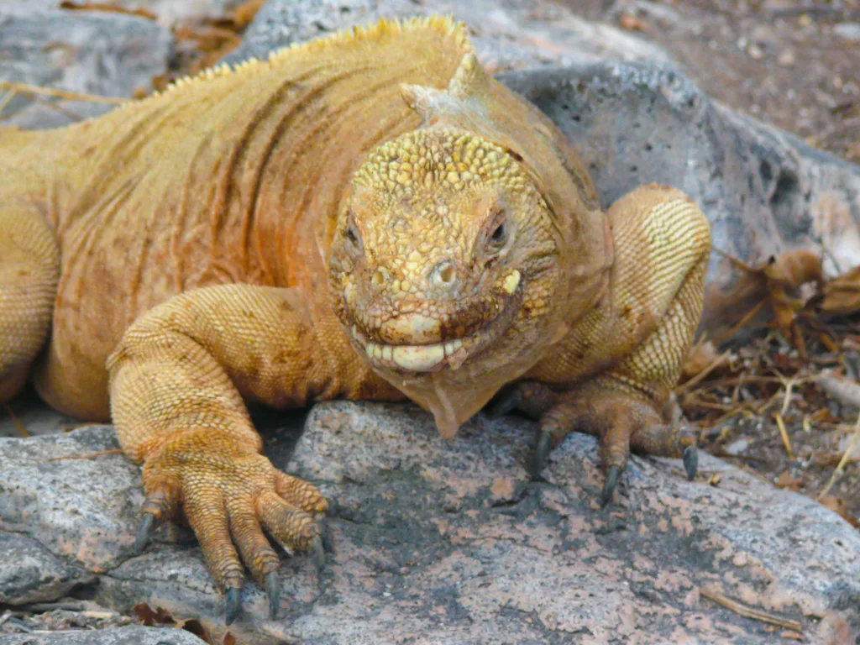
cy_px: 322
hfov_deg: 5.6
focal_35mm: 355
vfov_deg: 4.2
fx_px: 8820
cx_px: 430
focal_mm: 75
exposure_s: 1/400
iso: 200
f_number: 7.1
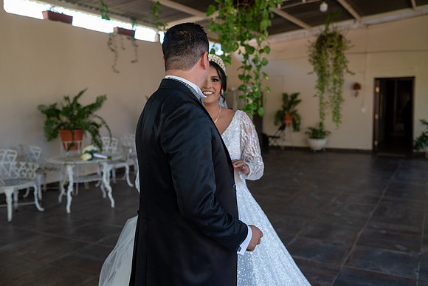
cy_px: 143
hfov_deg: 54.4
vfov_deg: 37.9
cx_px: 214
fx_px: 416
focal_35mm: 35
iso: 1600
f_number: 3.5
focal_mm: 35
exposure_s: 1/1600
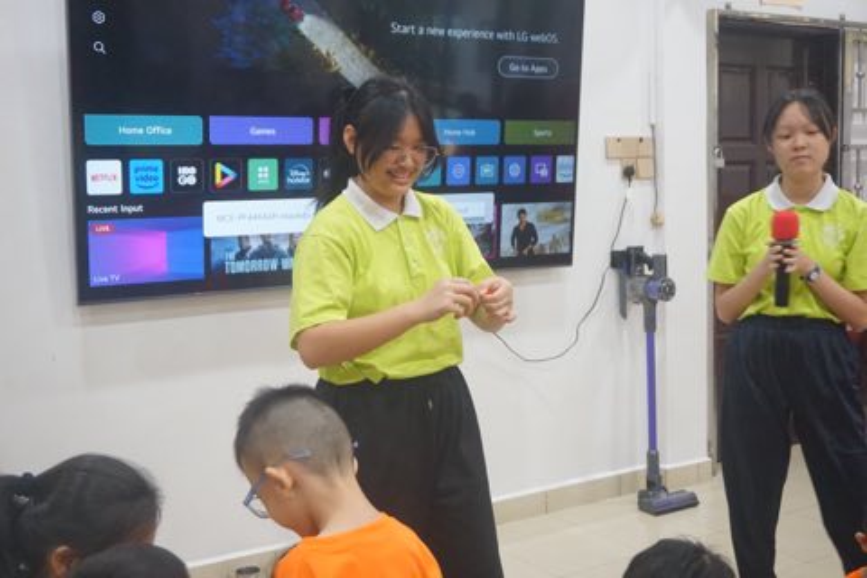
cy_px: 289
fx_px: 1011
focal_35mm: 42
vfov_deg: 31.9
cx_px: 434
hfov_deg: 46.4
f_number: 4.5
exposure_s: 1/100
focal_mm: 28
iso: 3200
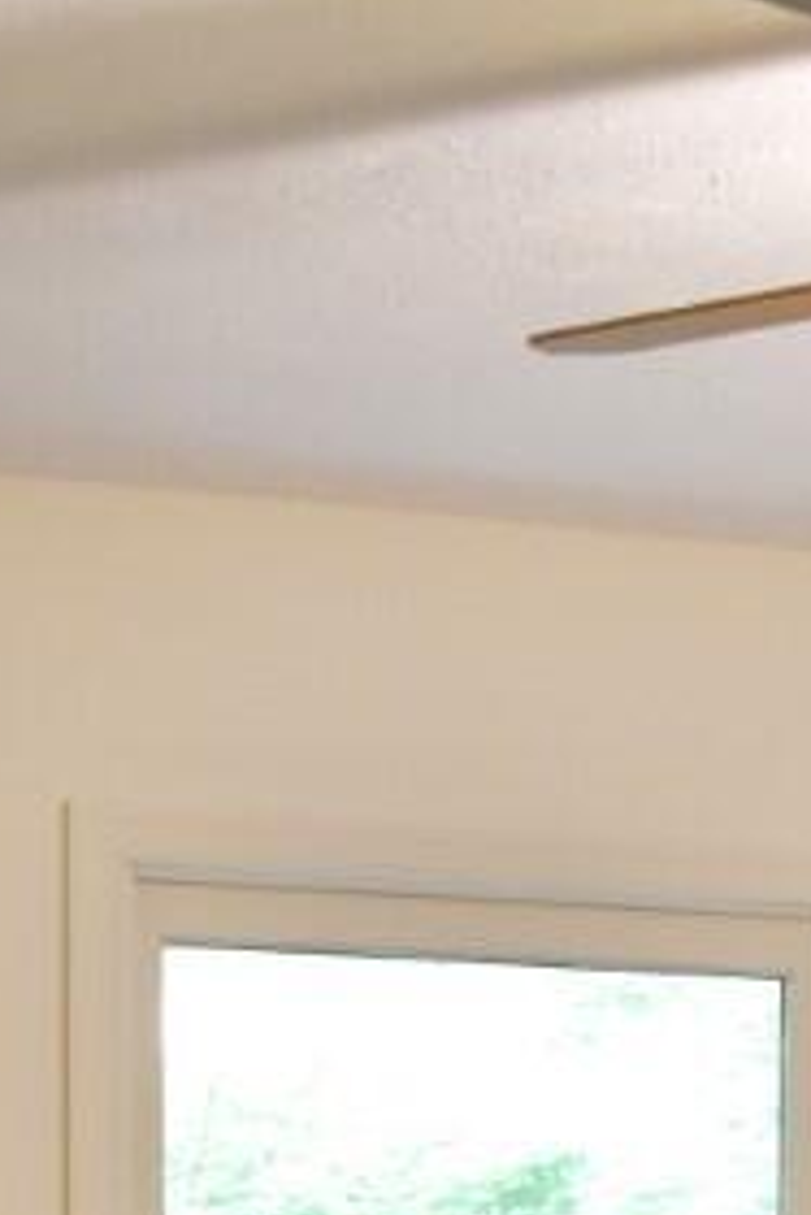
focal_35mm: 111
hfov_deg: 12.1
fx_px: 3746
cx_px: 902
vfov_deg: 16.3
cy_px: 1974
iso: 500
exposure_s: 1/60
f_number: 4
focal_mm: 18
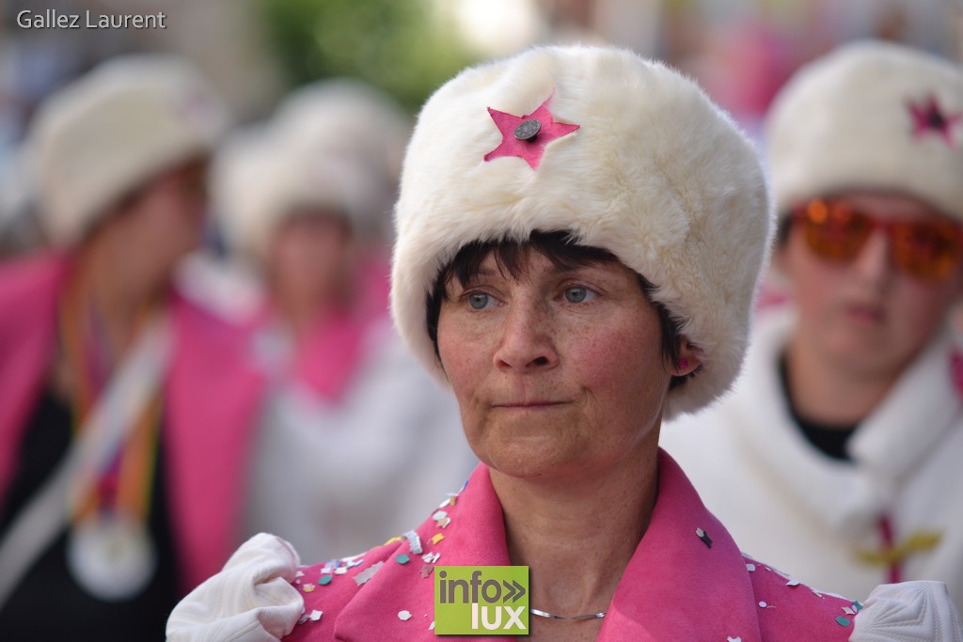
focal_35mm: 180
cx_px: 482
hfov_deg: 11.4
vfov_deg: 7.6
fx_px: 4815
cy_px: 321
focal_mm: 120
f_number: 2.8
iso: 100
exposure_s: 1/500
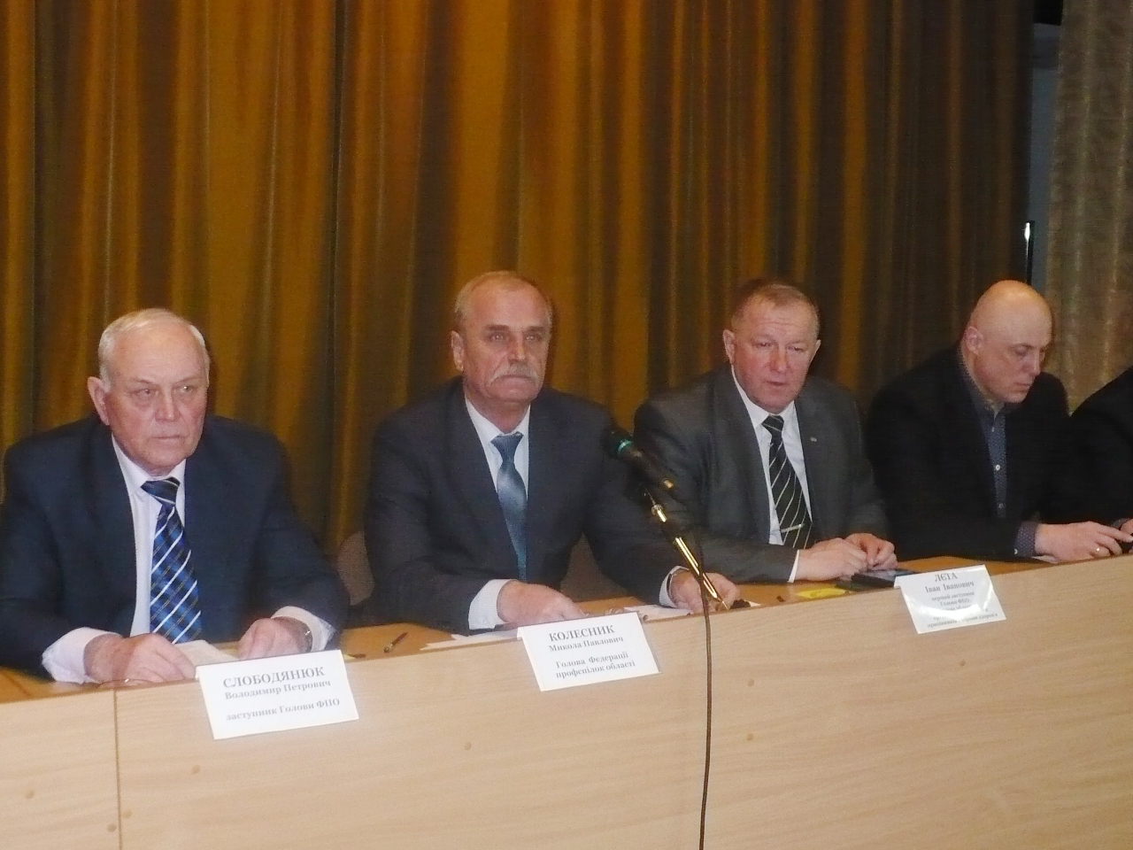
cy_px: 425
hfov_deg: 38.2
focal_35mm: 50
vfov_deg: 29.1
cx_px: 566
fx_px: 1637
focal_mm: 7
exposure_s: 1/30
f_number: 2.9
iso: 500
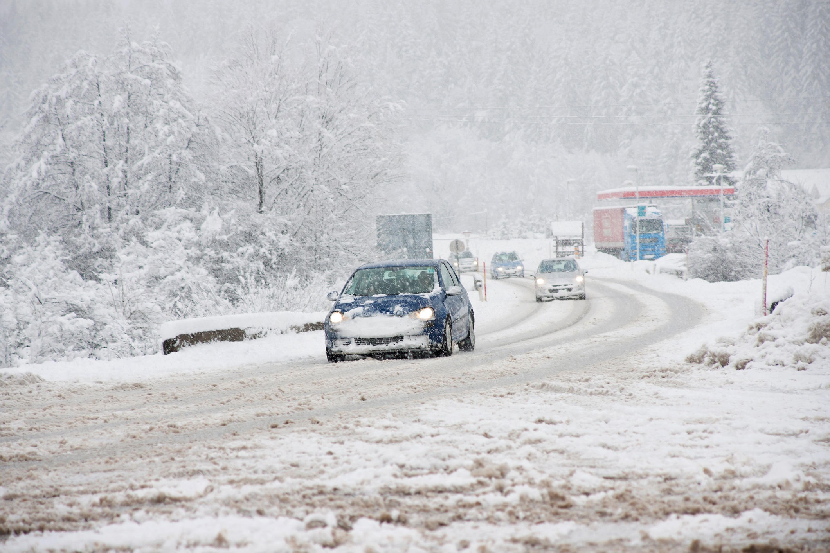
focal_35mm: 120
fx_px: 2766
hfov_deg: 17.1
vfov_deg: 11.4
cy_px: 276
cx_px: 415
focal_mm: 80
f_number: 4.5
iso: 100
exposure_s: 1/160
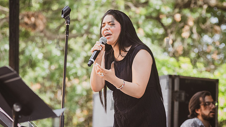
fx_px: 928
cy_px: 51
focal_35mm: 155
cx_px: 133
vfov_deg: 7.8
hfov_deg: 13.9
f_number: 4
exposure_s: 1/1600
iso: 2500
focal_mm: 120
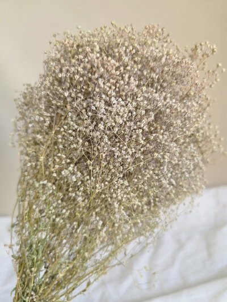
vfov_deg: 73.9
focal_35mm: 23
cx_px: 114
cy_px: 151
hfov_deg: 58.9
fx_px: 201
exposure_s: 1/100
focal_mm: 6.3
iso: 100
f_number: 1.7
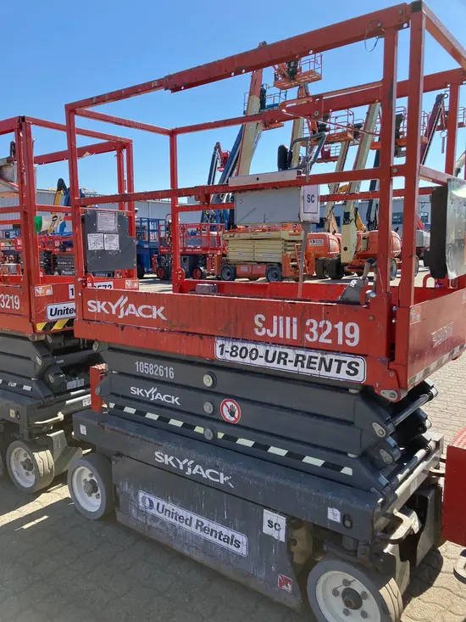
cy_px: 311
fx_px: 502
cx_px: 233
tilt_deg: -6.9
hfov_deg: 49.8
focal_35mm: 28
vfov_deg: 63.4
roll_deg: +0.5
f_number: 1.8
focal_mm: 3.99
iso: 32
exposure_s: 1/1279
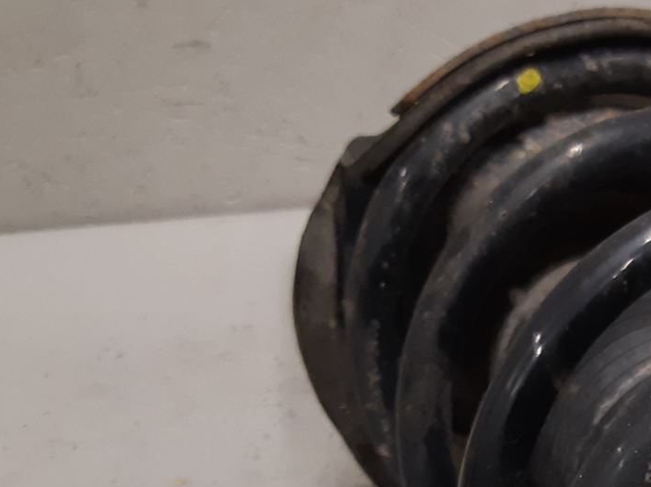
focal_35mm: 76
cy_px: 654
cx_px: 754
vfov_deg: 17.9
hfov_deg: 23.7
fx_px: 1429
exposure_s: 1/50
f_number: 1.7
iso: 125
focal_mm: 3.93
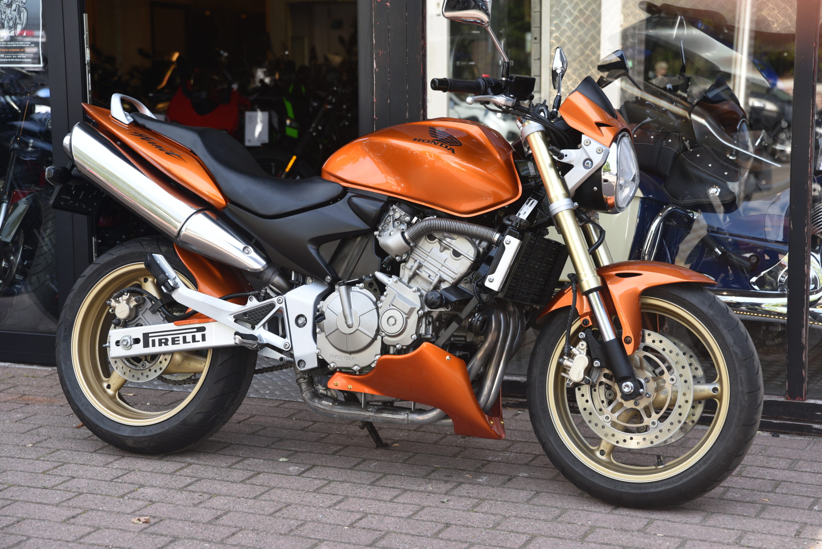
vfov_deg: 19.5
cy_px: 274
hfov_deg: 28.8
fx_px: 1599
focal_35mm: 70
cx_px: 411
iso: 100
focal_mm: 70
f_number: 4.5
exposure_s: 1/80
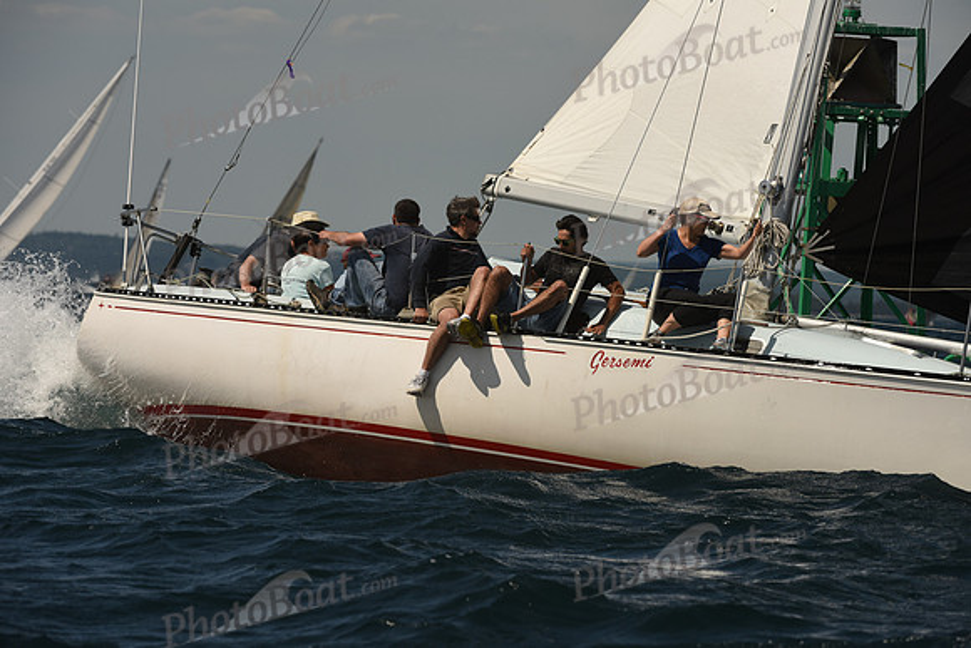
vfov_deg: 4.6
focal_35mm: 300
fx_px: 8093
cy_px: 324
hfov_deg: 6.9
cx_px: 486
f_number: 9
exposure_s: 1/1000
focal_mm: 300
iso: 250
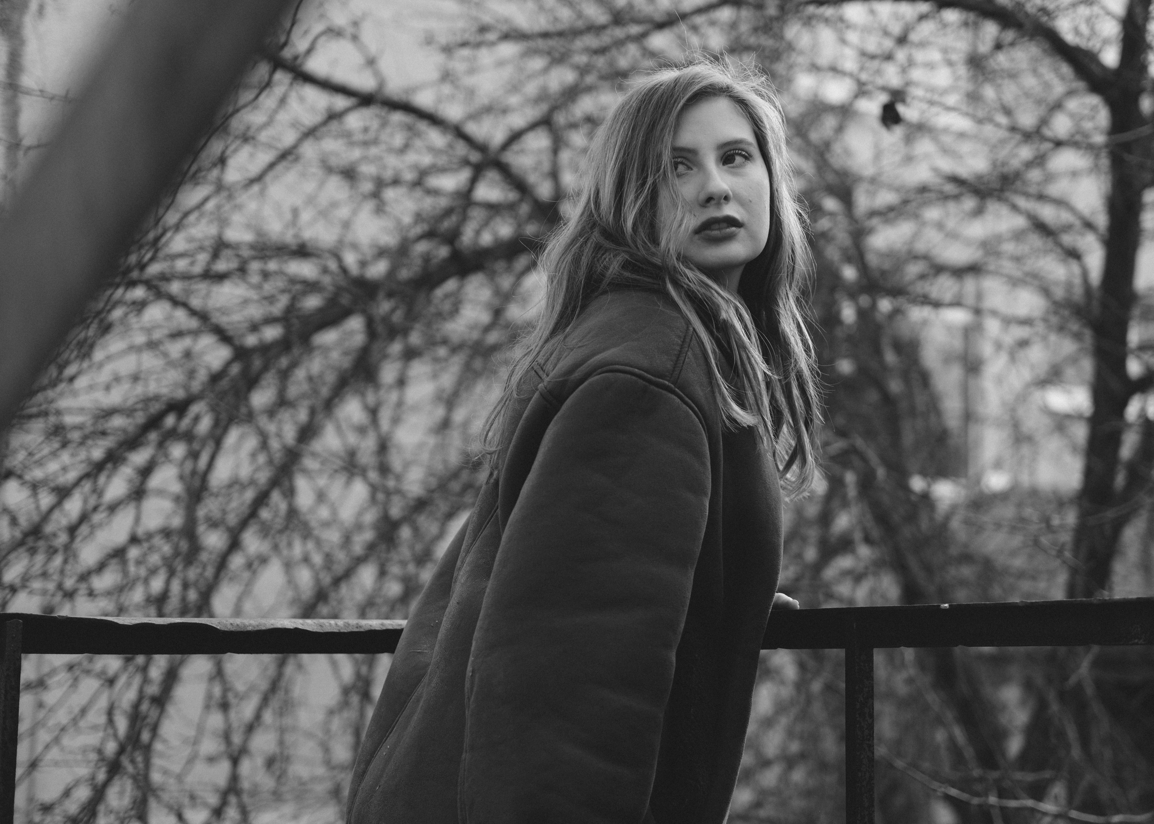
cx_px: 670
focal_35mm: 61
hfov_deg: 32.0
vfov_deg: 23.2
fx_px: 2006
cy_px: 417
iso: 160
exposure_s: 1/1000
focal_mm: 35
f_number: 2
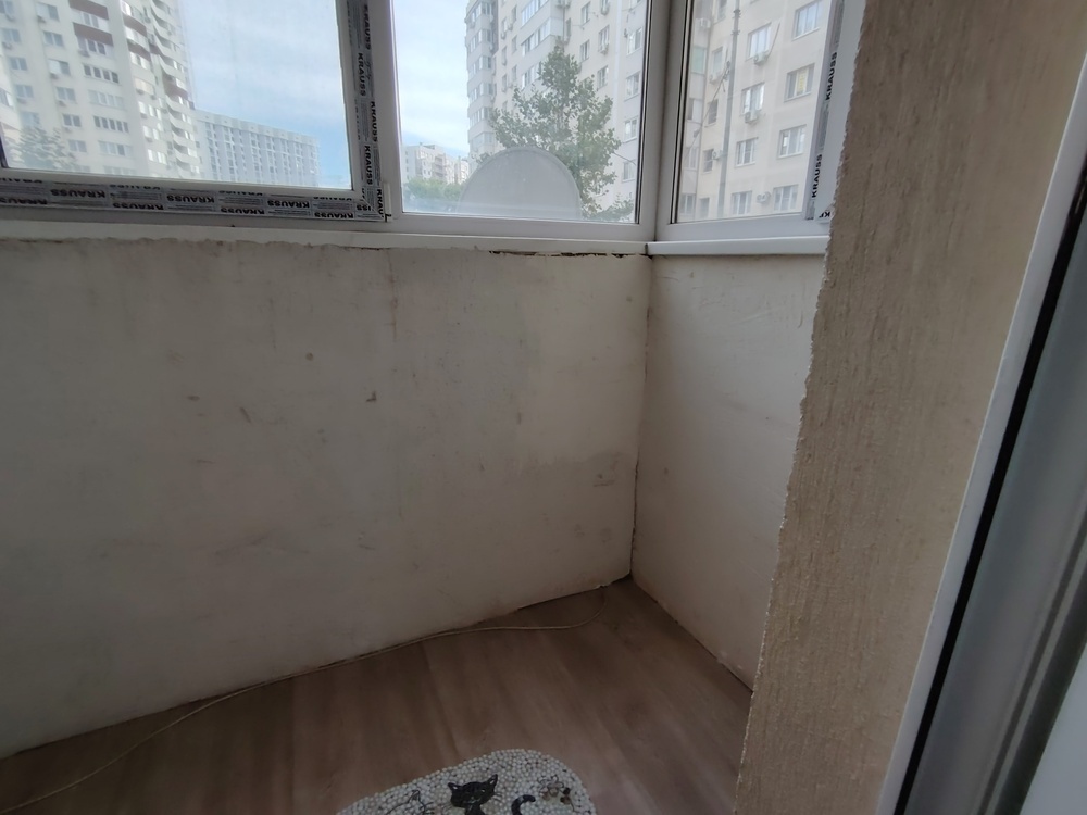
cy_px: 408
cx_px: 544
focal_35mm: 17
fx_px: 534
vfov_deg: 74.7
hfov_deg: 91.0
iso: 100
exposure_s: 1/134
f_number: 2.2
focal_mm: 1.42
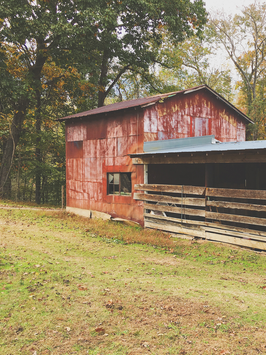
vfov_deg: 47.9
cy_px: 179
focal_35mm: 39
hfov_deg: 34.8
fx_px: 400
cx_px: 237
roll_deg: -0.6
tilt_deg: -0.3
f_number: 2.2
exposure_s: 1/268
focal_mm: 4.15
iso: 25
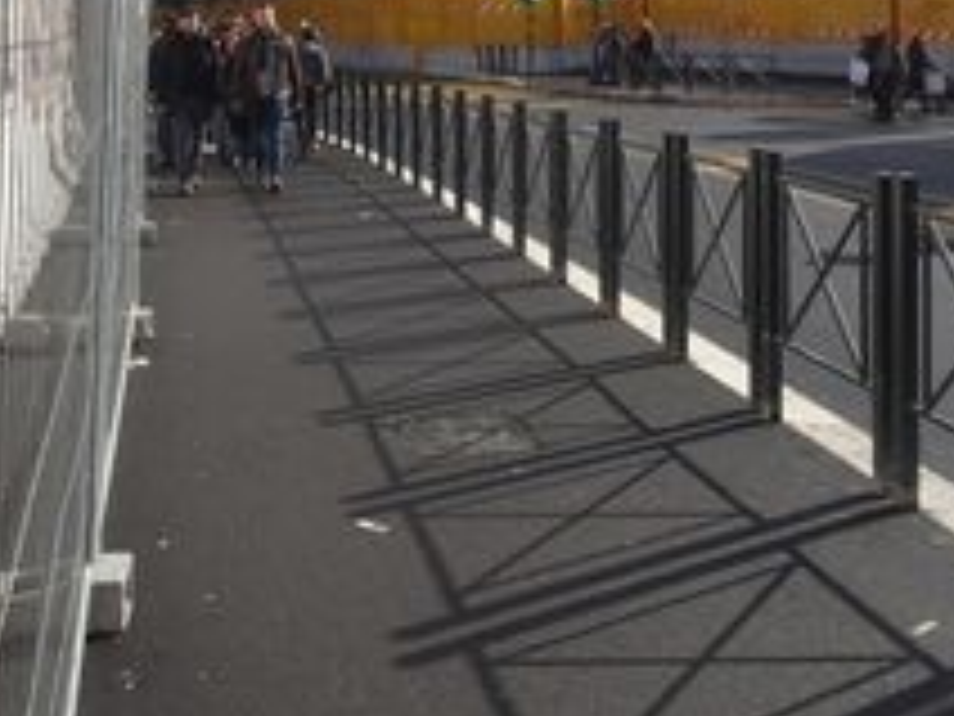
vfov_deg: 26.8
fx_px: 1406
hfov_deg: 37.5
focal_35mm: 51
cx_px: 486
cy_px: -23
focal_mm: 4.1
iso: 80
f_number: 3.5
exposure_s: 1/800
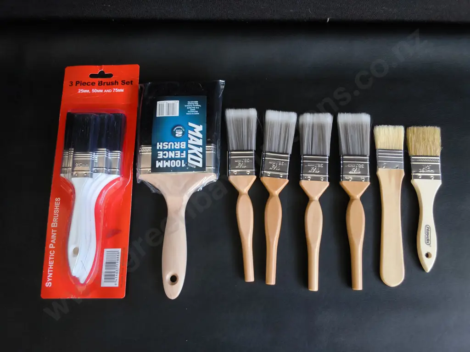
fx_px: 367
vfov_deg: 51.4
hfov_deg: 65.3
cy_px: 176
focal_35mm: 27
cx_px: 235
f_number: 2
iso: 160
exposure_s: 1/120
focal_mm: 2.87
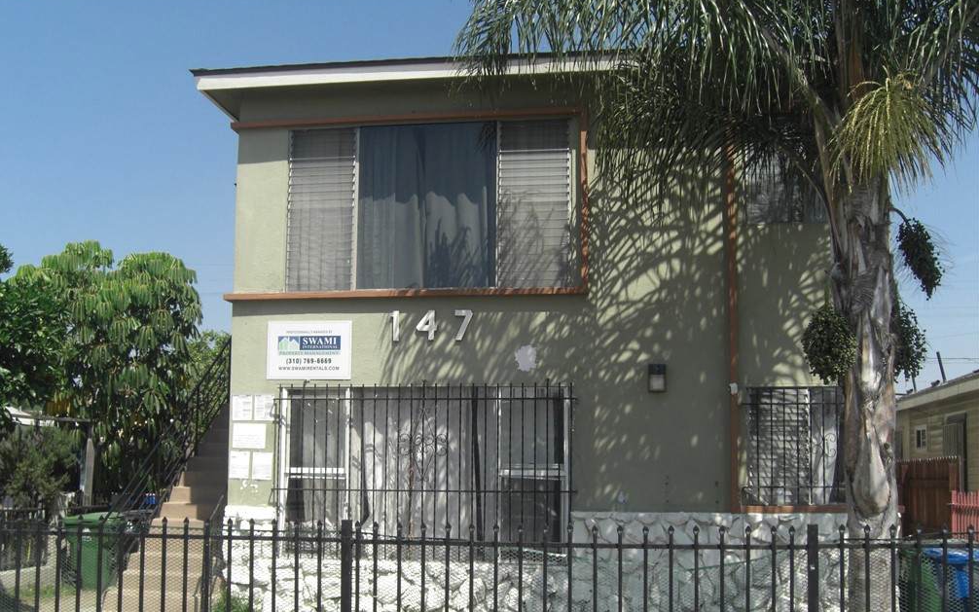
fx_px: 1094
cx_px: 482
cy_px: 364
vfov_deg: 31.2
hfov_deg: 48.2
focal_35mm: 41
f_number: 4
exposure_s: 1/640
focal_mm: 7.9
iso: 80
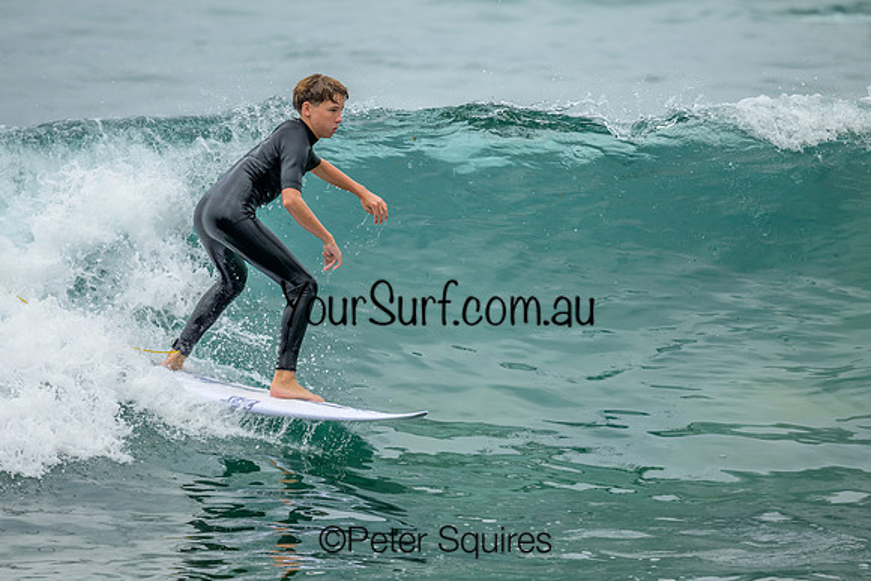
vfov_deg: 1.6
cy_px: 259
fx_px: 21435
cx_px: 389
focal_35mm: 886
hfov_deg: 2.3
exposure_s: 1/2000
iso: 360
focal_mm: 800
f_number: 6.3
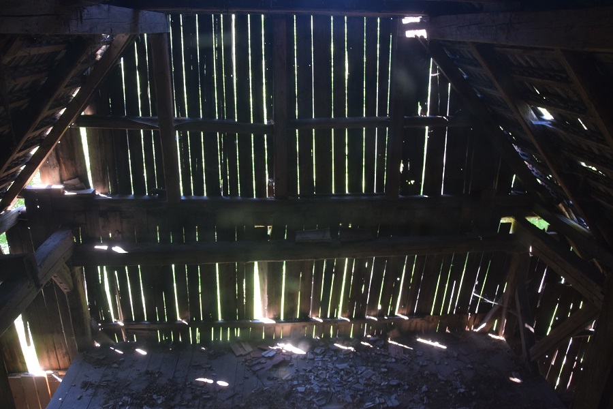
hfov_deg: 67.4
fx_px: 460
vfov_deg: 47.9
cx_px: 306
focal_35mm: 27
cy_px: 204
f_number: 4
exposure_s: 1/60
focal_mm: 18
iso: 720
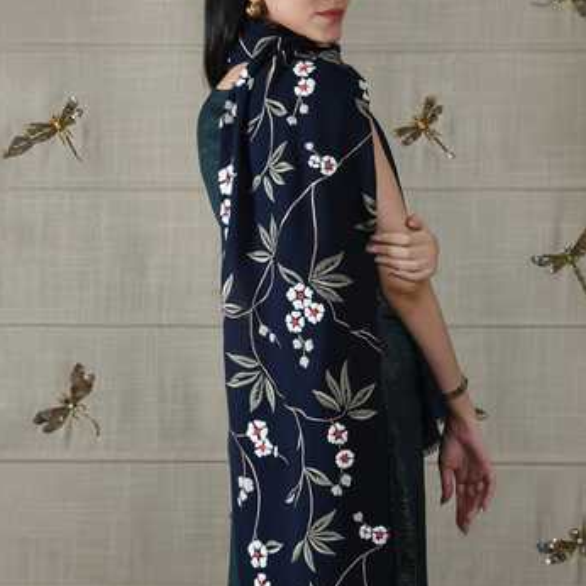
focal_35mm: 129
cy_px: 292
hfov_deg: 13.5
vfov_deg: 13.5
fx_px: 2471
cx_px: 291
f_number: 18
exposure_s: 1/100
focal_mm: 100
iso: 160
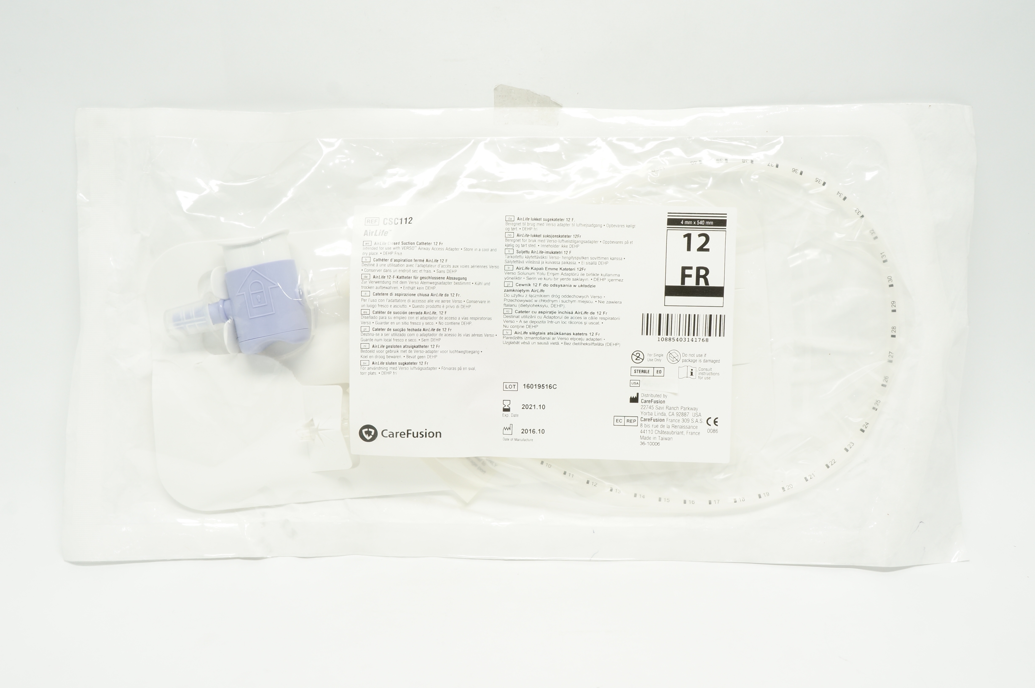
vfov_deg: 35.4
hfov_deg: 51.3
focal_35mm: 38
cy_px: 344
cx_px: 518
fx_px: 1077
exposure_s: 1/15
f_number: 11
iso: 400
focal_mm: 25
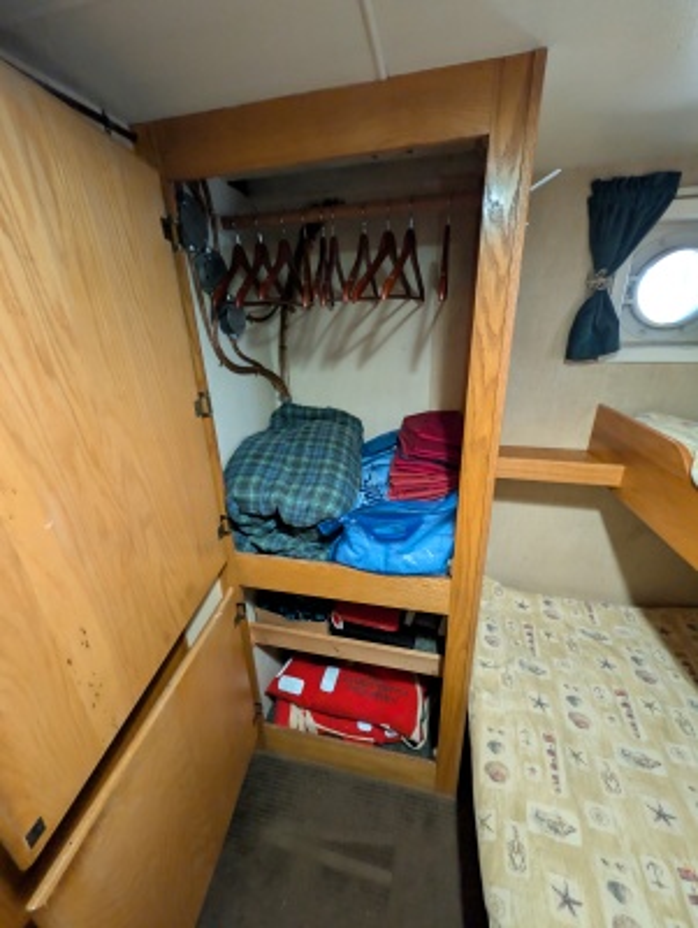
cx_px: 349
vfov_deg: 110.5
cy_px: 464
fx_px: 322
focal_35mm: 12
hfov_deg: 94.6
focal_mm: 2.02
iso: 336
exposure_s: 1/24
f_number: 1.7
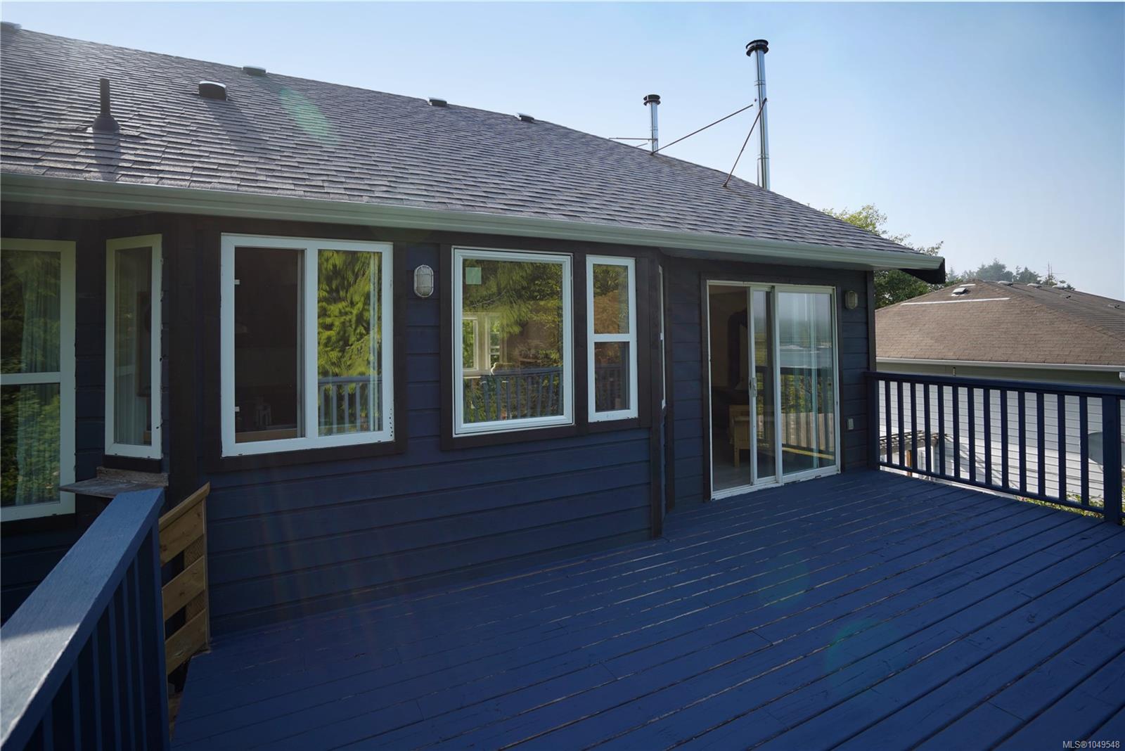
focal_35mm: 16
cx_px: 562
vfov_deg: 73.8
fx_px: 500
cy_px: 376
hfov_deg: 96.7
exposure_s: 1/60
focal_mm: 16
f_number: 5.6
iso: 100
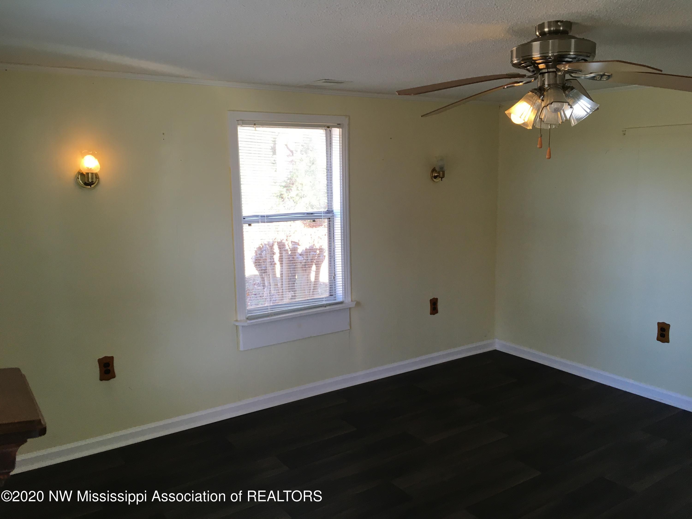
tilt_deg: -9.4
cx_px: 346
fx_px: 580
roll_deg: +0.9
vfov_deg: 48.2
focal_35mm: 29
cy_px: 260
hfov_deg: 61.7
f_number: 2.2
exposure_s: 1/30
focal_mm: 4.15
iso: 32
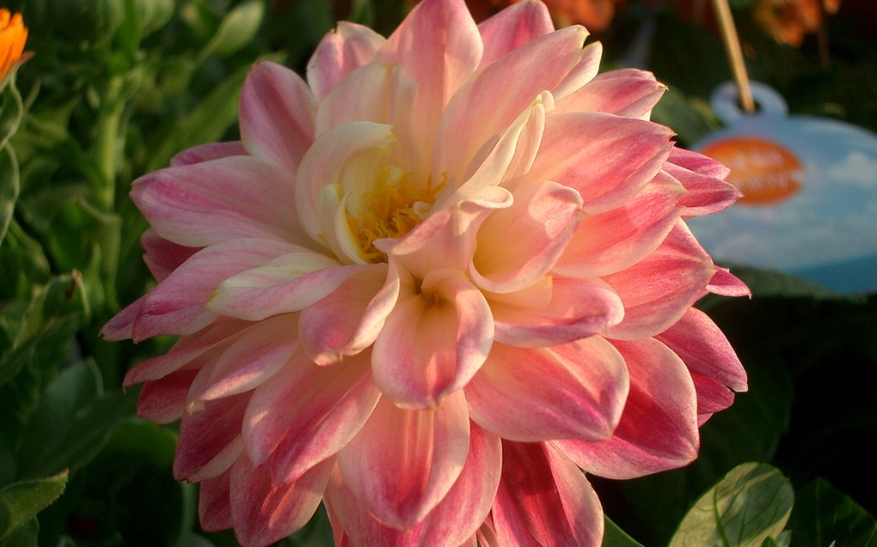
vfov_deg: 19.7
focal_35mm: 66
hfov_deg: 31.1
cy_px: 290
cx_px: 438
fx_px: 1577
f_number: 3.5
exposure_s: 1/400
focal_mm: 10.2
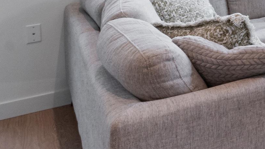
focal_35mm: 65
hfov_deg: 21.9
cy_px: -102
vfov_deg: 16.2
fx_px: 457
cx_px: 465
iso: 160
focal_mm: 11
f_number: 16
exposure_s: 1/2.5
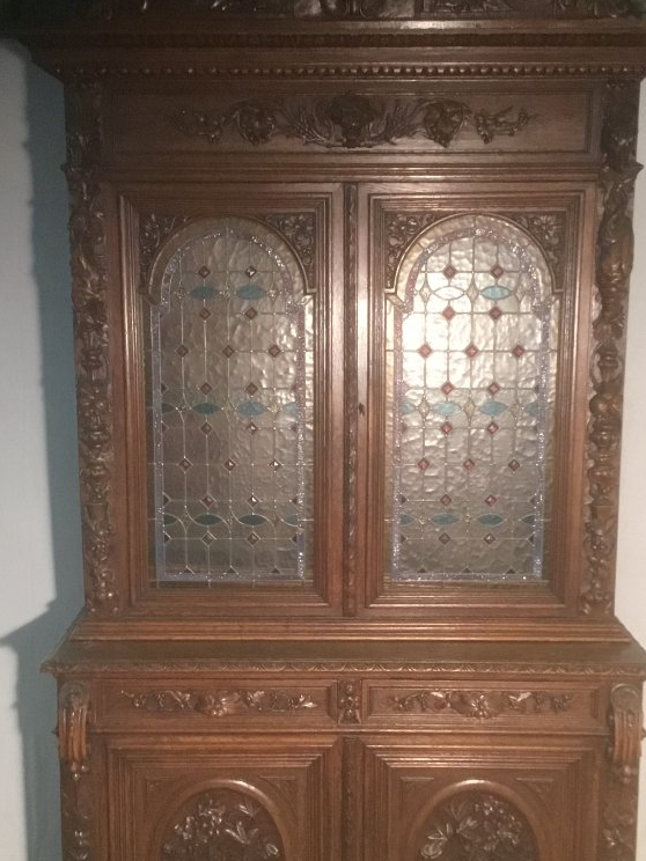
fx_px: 1244
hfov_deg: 29.1
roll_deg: +0.0
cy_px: 486
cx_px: 325
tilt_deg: -7.3
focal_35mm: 50
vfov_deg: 38.1
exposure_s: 1/25
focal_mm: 3.3
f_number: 2.4
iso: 200
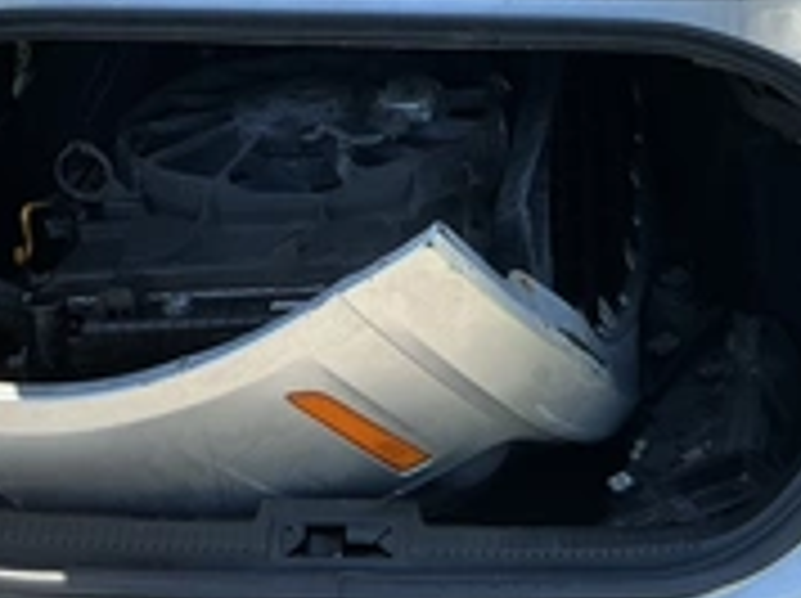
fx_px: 1456
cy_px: 13
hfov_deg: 30.8
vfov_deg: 22.4
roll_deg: -3.1
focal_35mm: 63
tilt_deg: -12.9
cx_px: 382
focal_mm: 3
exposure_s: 1/442
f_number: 1.8
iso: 25
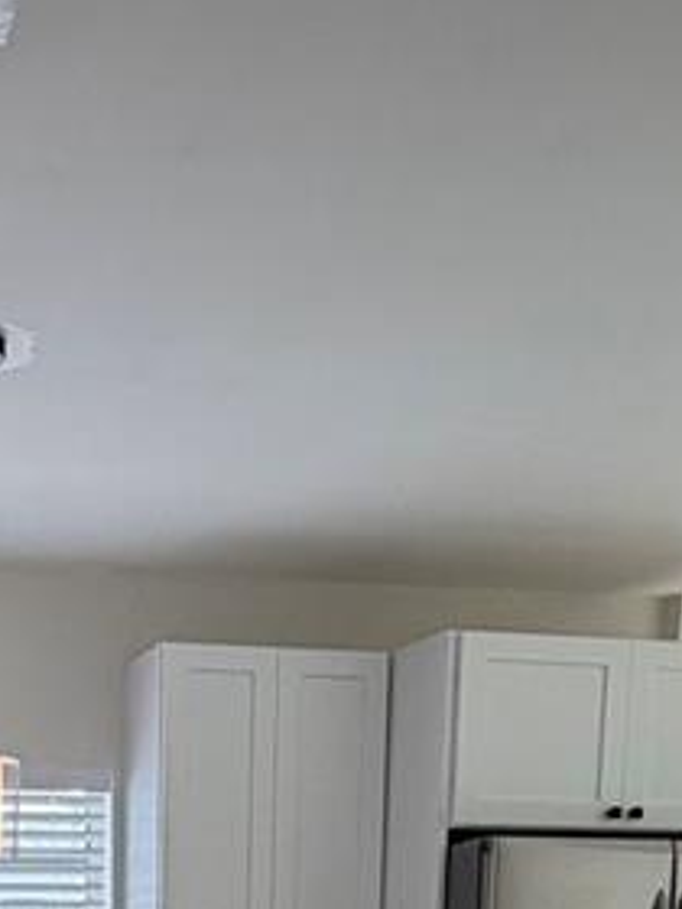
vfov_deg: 26.7
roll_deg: +0.4
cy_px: 1211
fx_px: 1576
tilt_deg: -9.8
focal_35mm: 60
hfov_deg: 23.7
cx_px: 52
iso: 125
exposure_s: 1/120
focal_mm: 2.22
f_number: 2.2
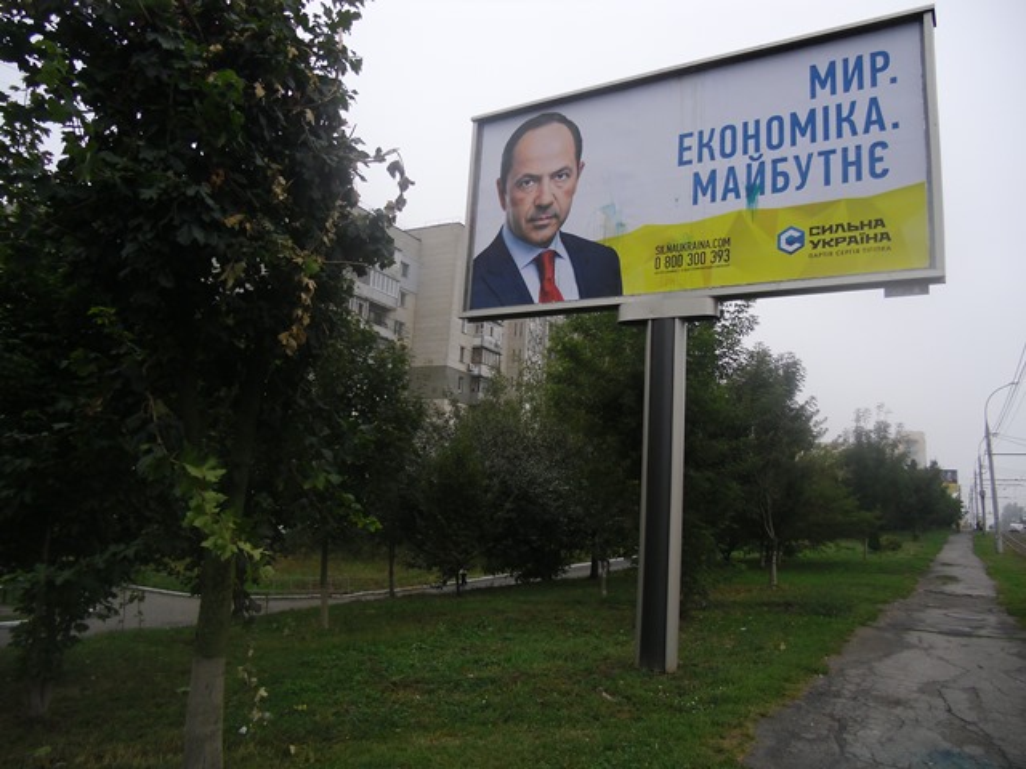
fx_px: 800
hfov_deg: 65.3
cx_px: 513
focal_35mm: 27
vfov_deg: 51.4
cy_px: 384
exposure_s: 1/250
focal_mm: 4.9
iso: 100
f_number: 3.2
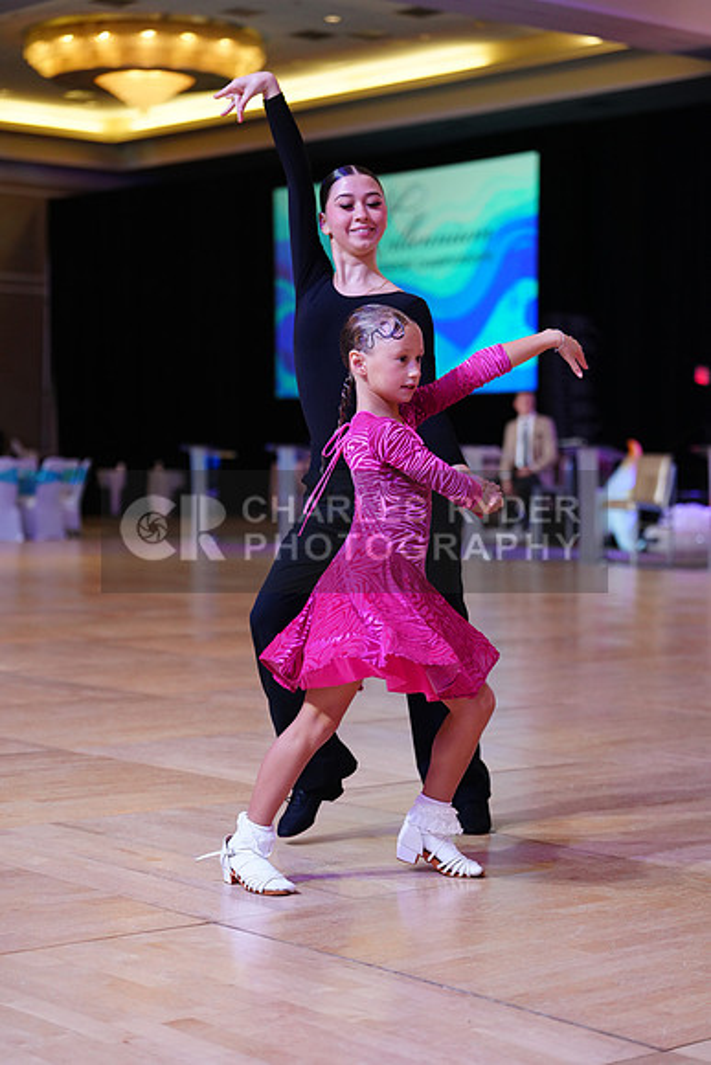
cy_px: 532
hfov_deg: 19.5
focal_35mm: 70
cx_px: 356
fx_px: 2072
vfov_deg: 28.8
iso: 1600
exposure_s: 1/400
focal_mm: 70
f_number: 2.8
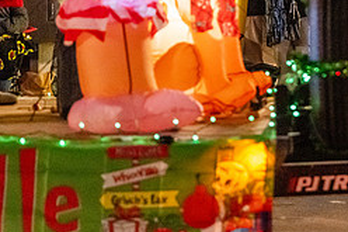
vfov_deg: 6.6
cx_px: 362
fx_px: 1990
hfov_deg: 9.9
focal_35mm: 206
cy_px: 26
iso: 8000
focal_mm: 88
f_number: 2.8
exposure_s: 1/200
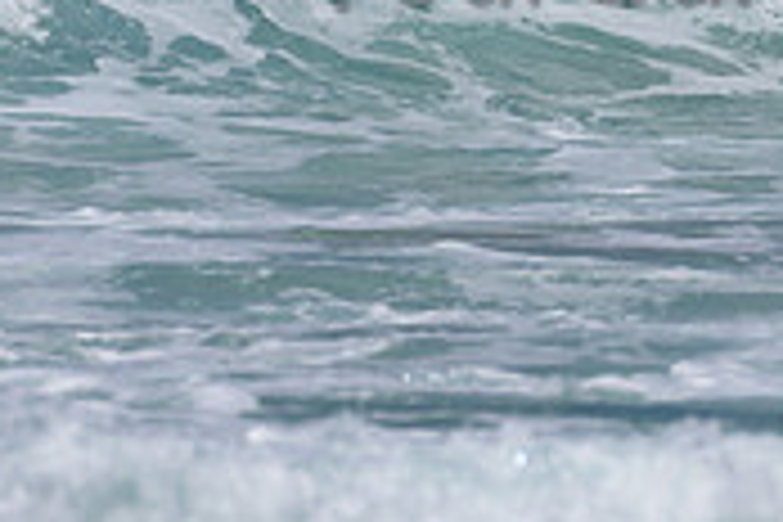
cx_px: 770
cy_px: -187
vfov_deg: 0.7
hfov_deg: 1.0
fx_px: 44410
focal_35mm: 2042
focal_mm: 500
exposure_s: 1/2000
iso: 72
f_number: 5.6
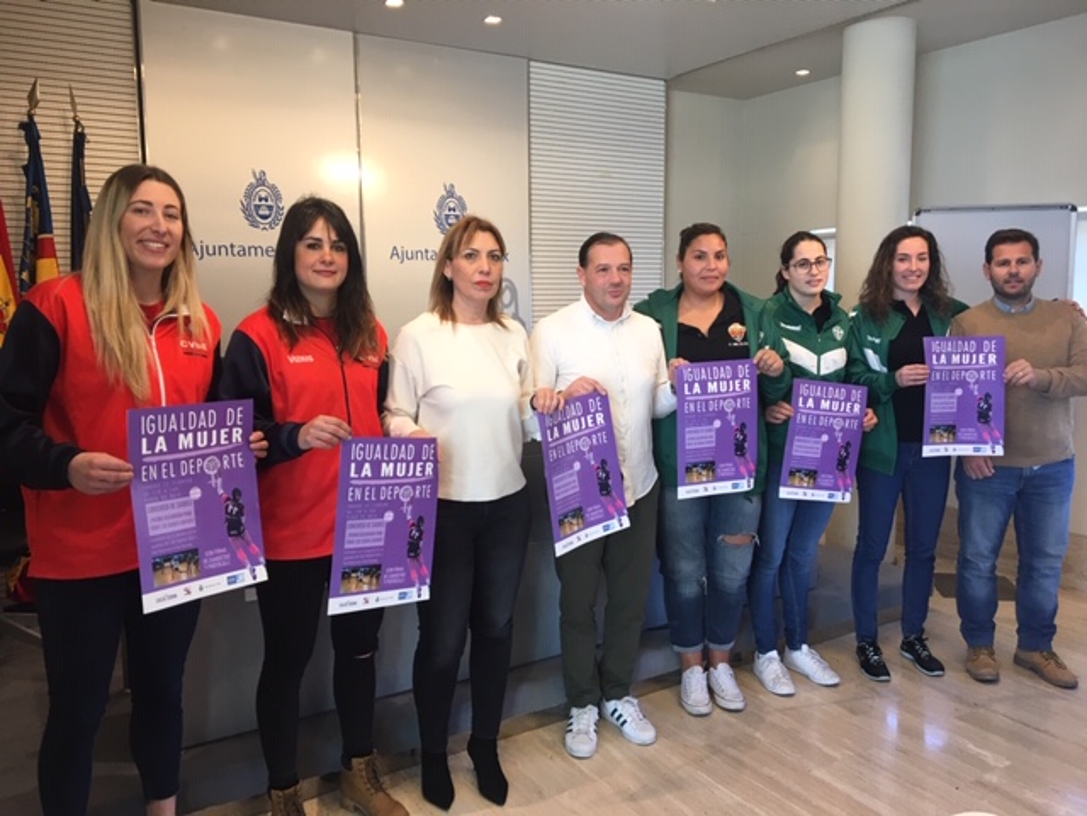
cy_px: 408
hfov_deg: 61.7
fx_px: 911
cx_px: 544
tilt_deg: -6.2
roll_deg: -0.1
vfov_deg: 48.2
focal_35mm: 29
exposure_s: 1/33
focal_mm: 4.15
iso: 50
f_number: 2.2
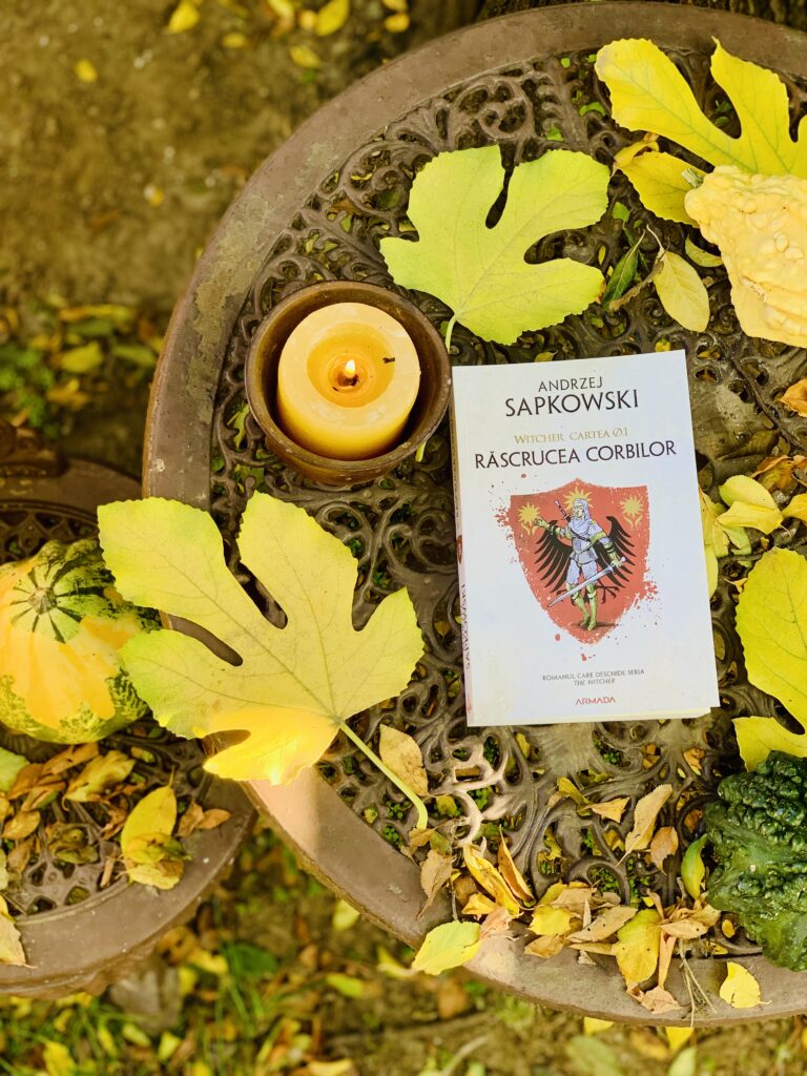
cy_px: 538
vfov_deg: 36.8
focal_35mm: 52
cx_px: 404
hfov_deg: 28.0
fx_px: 1616
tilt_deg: -74.8
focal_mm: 6
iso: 20
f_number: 2.4
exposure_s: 1/122
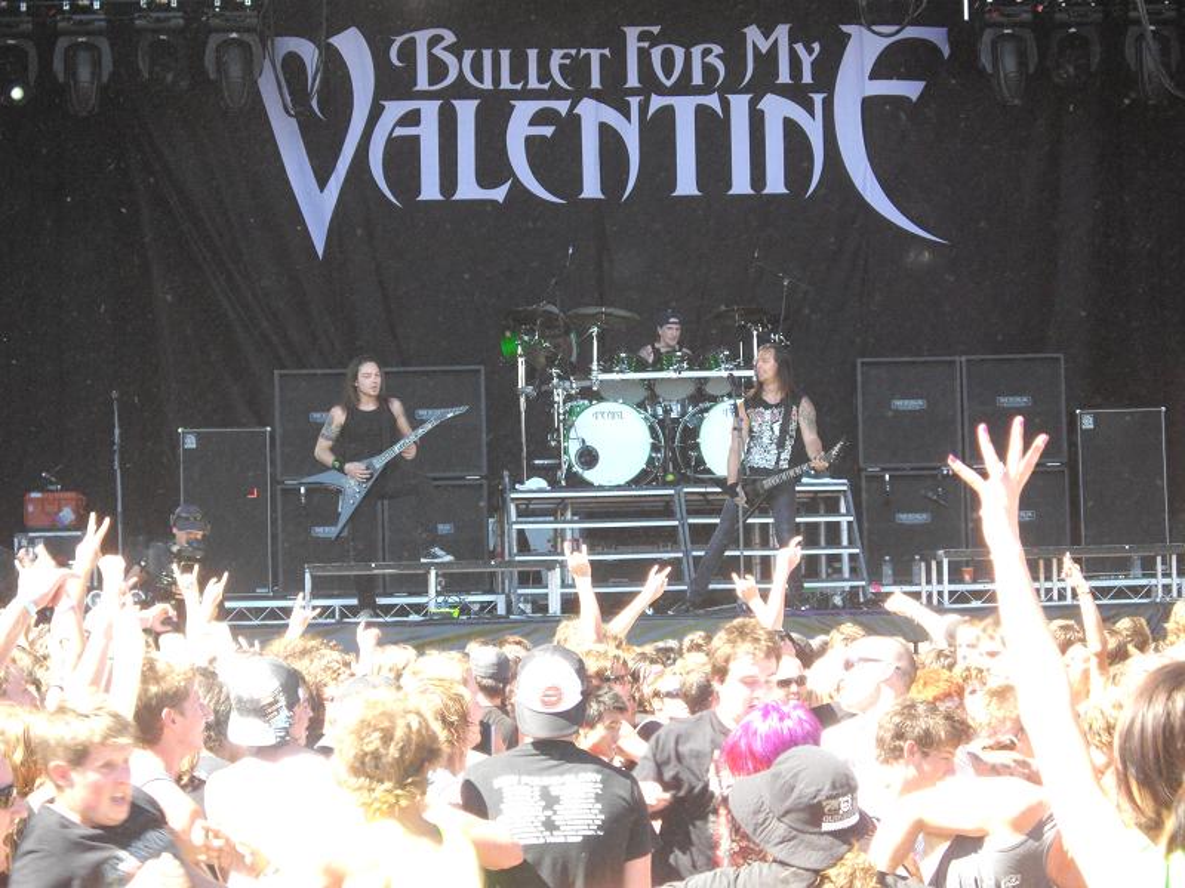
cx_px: 592
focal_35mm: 113
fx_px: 3868
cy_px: 444
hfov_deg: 17.4
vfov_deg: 13.1
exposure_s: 1/160
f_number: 5.4
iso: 400
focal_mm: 23.7
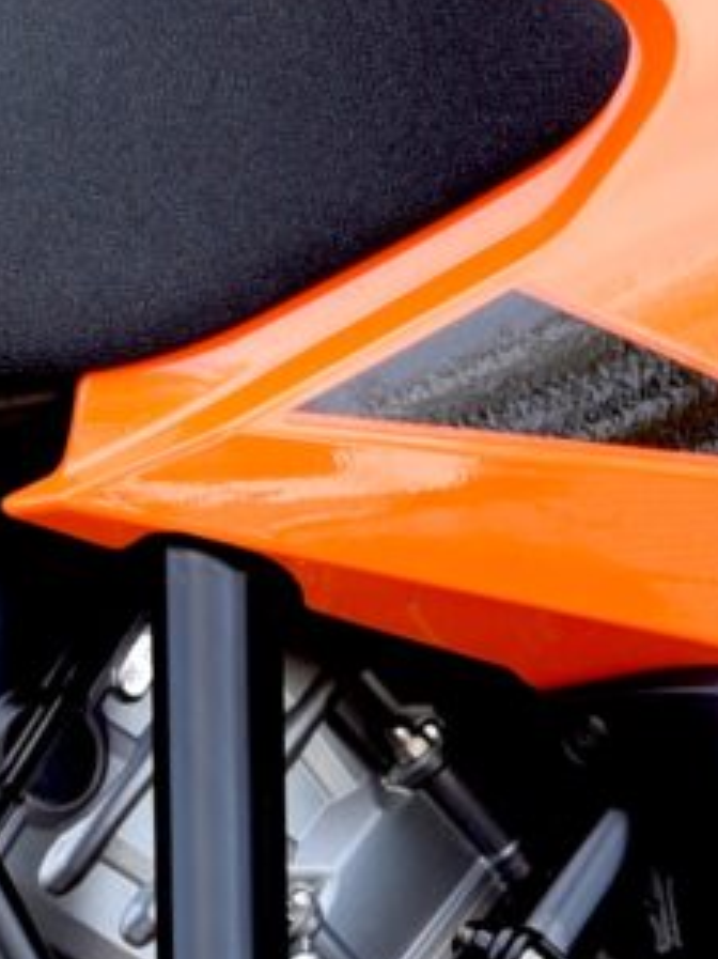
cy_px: 605
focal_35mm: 544
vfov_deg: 3.6
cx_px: 22
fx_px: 15056
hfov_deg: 2.7
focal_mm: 66
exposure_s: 1/60
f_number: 4
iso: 100
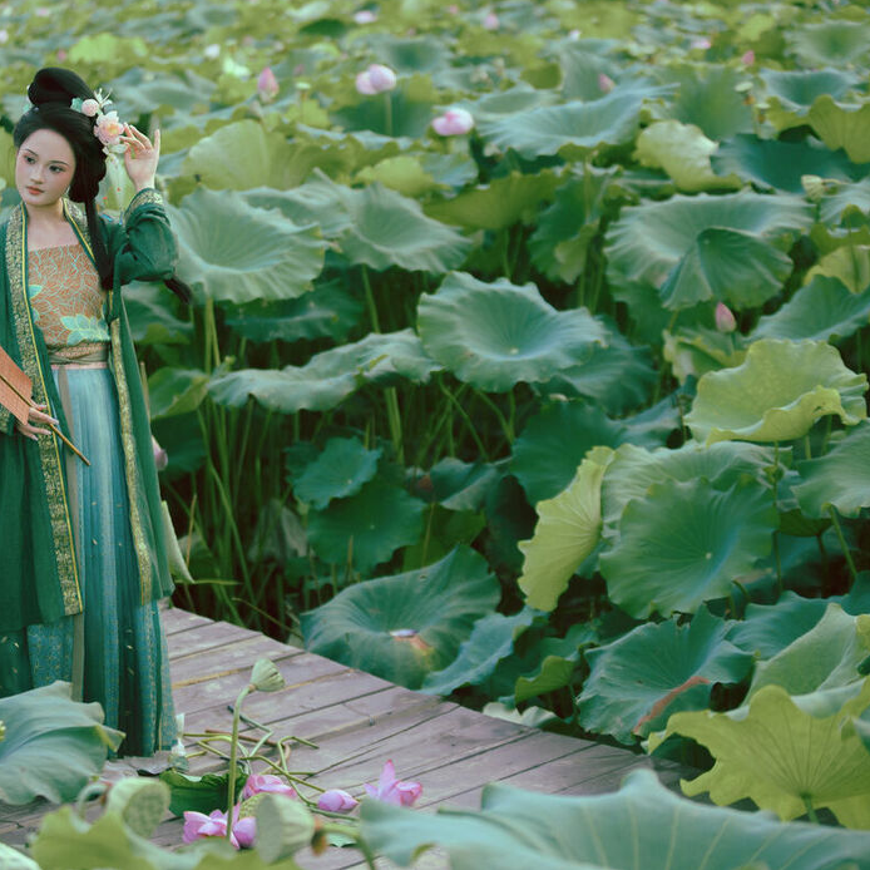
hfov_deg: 19.2
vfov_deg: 19.3
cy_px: 432
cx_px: 256
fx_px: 2559
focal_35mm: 90
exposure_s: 1/500
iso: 200
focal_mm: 70
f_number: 2.8
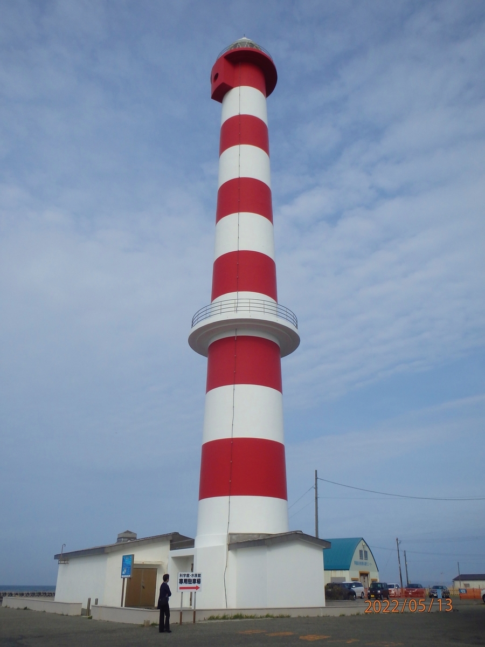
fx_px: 523
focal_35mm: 28
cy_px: 324
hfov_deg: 49.7
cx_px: 242
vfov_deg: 63.4
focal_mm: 5
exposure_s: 1/250
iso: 125
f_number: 11
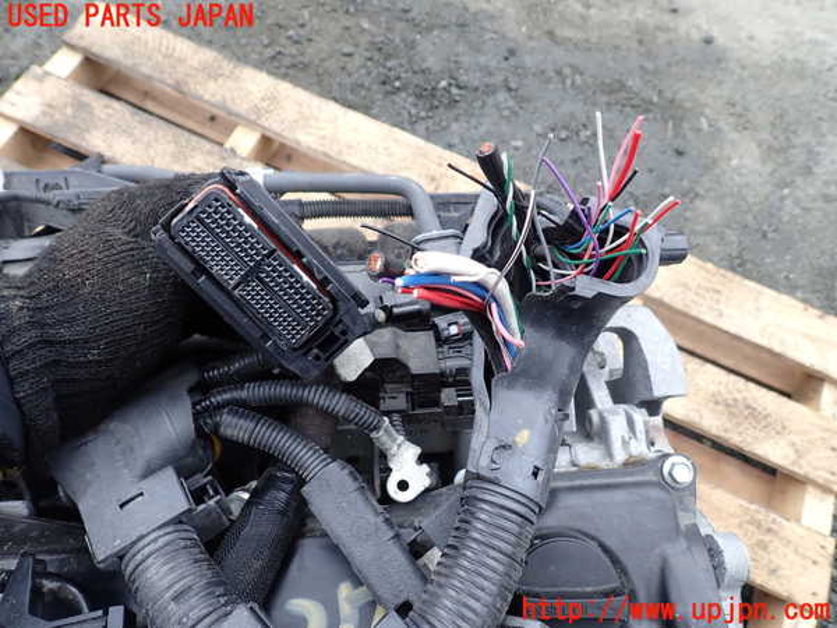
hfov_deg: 69.4
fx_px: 604
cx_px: 418
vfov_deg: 54.9
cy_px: 314
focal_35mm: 25
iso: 100
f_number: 2.8
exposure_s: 1/200
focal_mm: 4.5
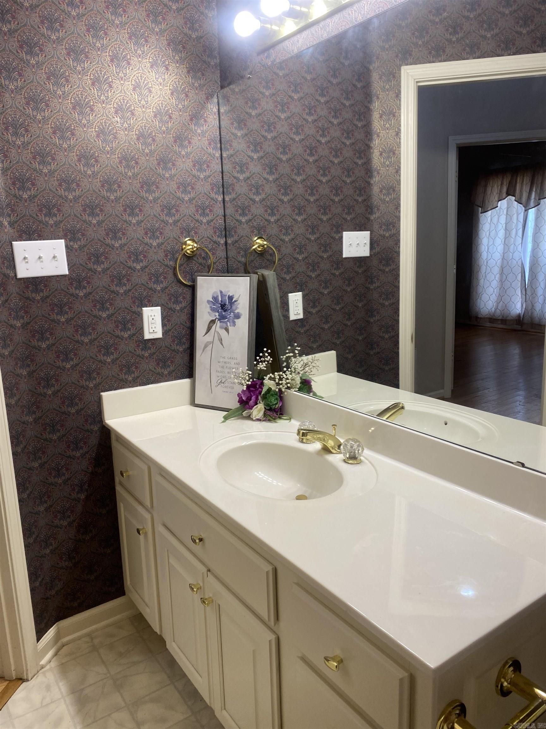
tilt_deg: -9.3
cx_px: 273
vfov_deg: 67.3
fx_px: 547
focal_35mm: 26
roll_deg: +1.6
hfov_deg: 53.1
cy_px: 364
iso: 64
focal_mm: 4.25
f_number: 1.8
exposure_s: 1/60
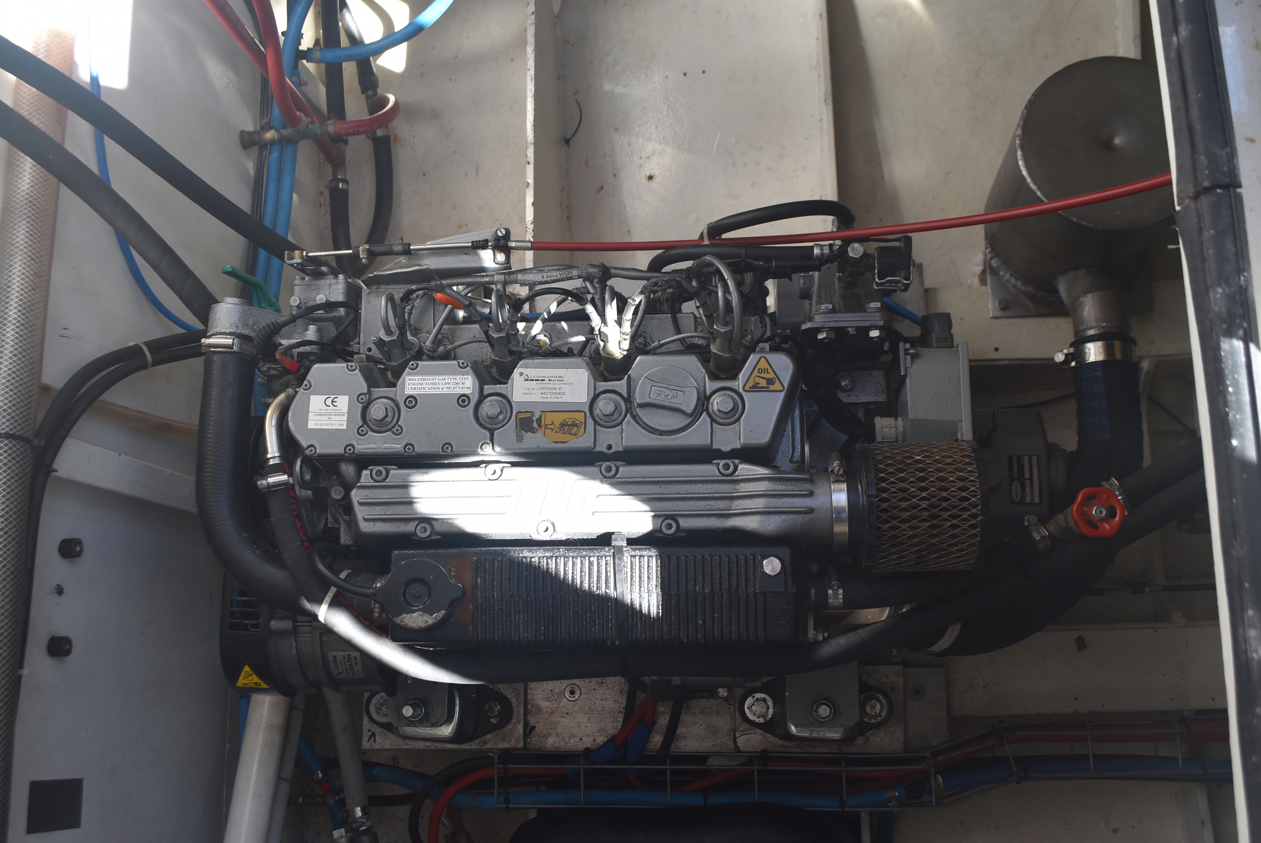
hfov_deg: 57.2
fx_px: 1157
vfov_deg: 40.0
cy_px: 422
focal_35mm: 33
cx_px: 630
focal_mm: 22
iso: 400
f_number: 6.3
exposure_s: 1/160
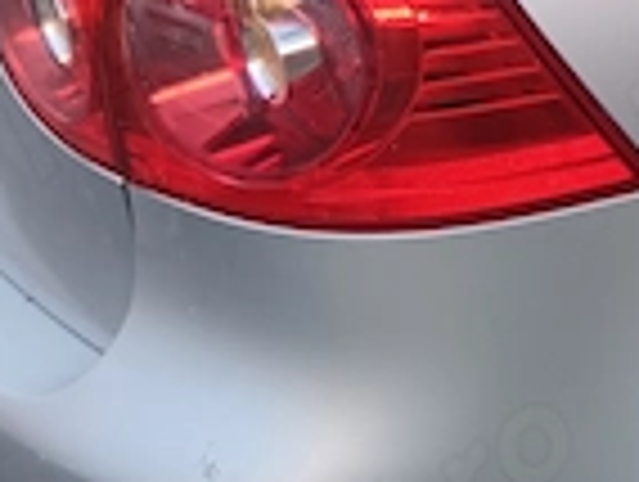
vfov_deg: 12.8
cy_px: -23
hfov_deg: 14.6
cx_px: 1228
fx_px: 2108
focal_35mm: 114
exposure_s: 1/100
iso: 225
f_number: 1.9
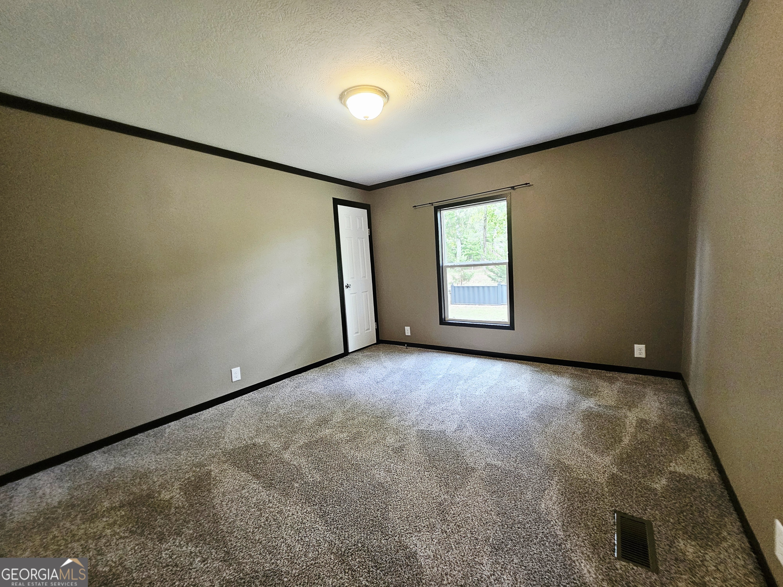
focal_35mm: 13
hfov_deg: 106.2
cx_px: 392
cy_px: 294
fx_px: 294
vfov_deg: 89.9
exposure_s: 1/40
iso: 320
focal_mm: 2.2
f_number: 2.2
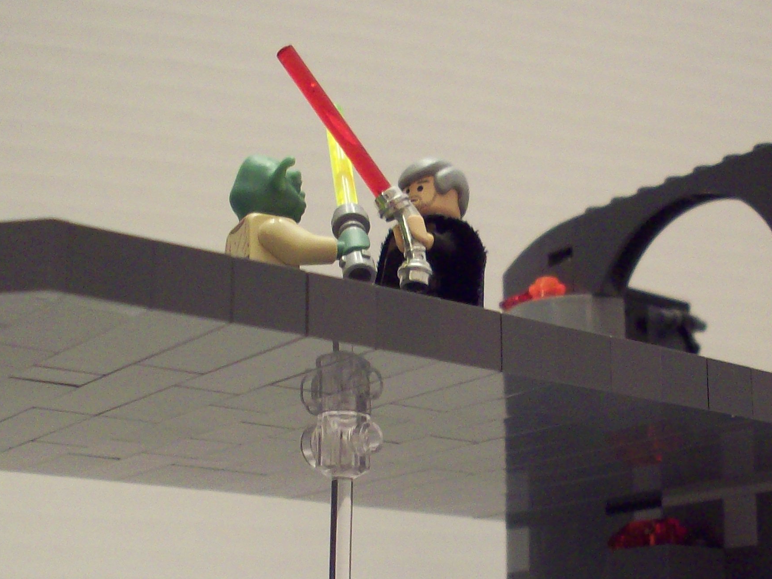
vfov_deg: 22.5
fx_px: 1450
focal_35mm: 65
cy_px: 373
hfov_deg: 29.7
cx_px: 468
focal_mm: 6.2
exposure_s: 1/11.3
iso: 160
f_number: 2.8
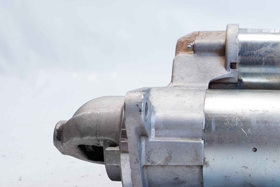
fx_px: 529
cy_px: 134
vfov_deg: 19.9
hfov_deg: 29.1
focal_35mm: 68
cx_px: 216
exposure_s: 1/40
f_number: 8
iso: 500
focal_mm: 26
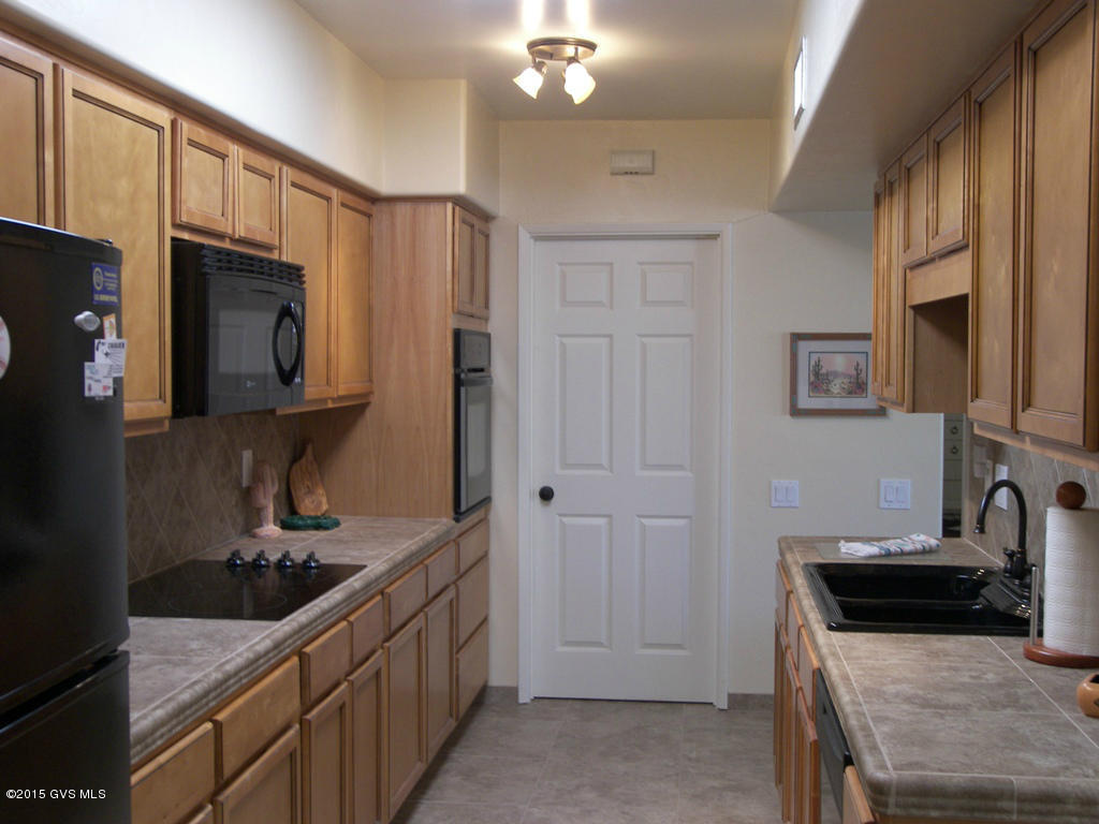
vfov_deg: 35.1
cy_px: 412
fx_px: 1302
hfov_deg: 45.8
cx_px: 550
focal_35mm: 41
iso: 100
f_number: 3.2
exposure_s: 1/15
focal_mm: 8.7
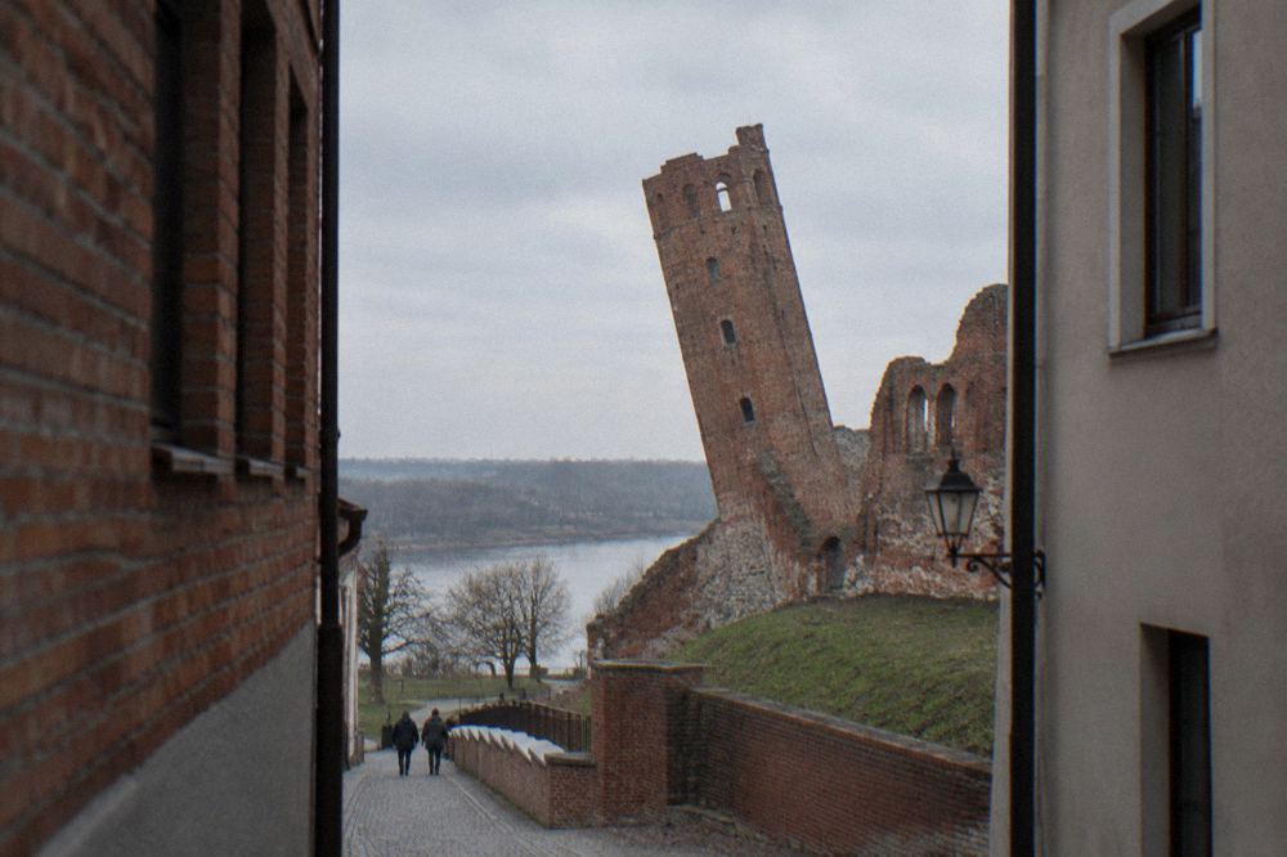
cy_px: 428
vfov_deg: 35.9
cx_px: 644
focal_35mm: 37
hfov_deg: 51.9
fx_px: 1322
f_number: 5.6
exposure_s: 1/800
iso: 500
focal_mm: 37
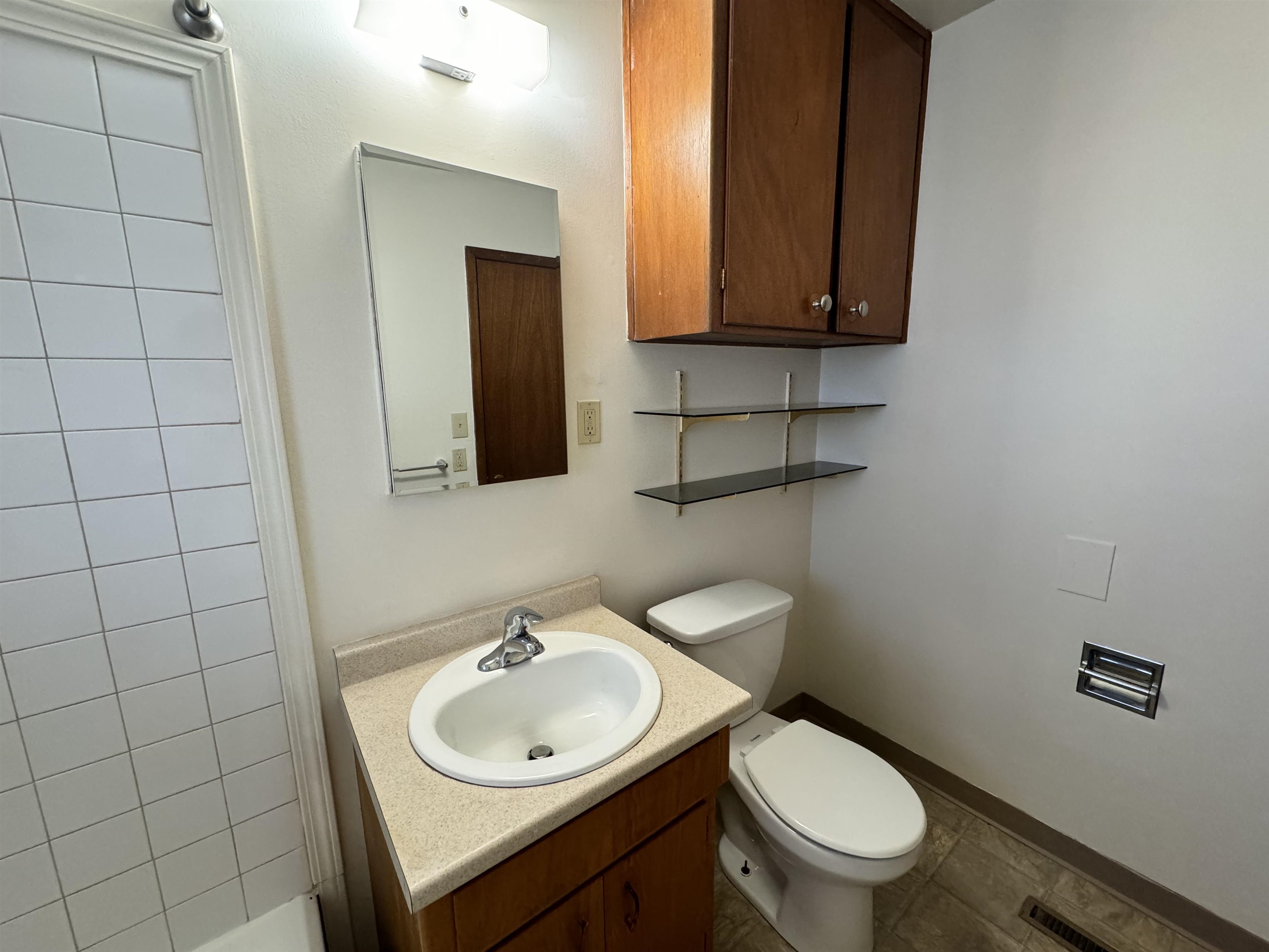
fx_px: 513
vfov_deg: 85.7
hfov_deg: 102.1
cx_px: 634
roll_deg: +0.1
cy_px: 476
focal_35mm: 14
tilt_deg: -10.8
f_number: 2.2
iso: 320
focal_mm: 2.22
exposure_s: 1/120
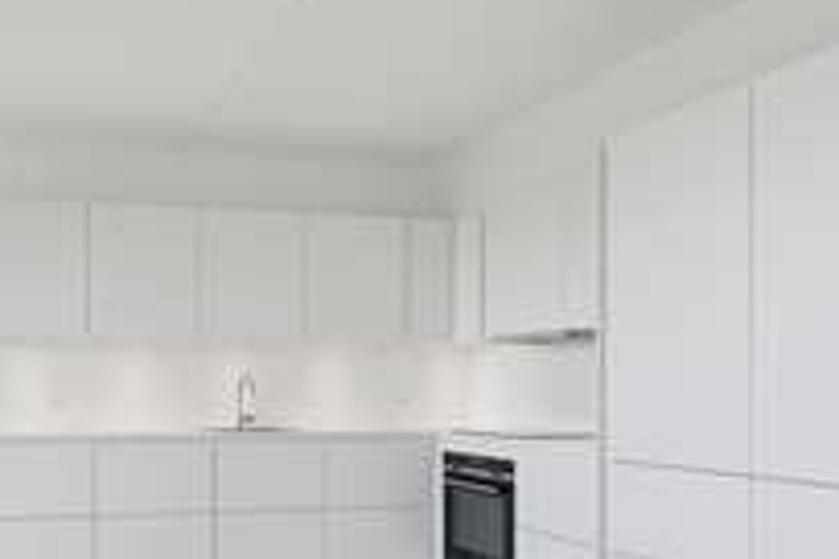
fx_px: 769
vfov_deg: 39.4
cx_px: 165
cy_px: 382
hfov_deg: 53.3
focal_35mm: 33
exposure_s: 1/25
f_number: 6.3
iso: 200
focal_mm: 16
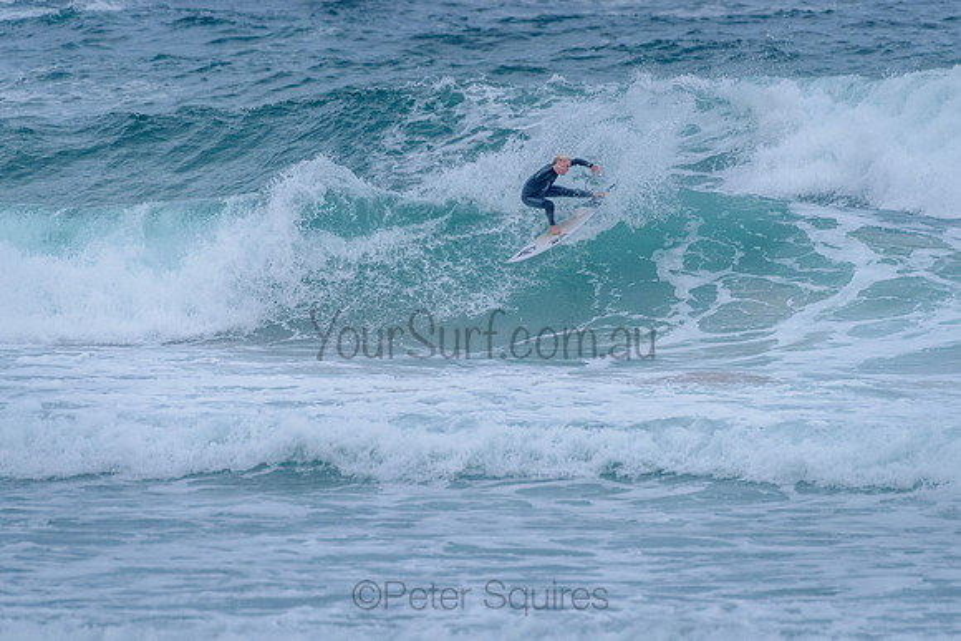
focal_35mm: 613
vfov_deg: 2.2
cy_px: 249
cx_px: 482
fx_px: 16361
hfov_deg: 3.4
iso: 2200
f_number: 5.6
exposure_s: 1/2000
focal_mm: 500
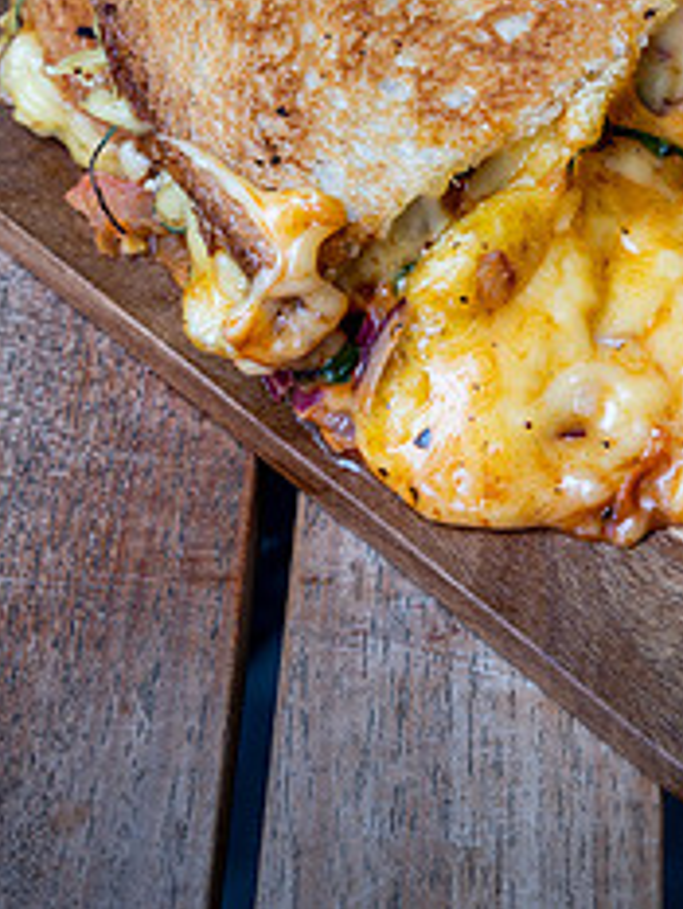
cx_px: 566
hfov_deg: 11.6
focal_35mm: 127
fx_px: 3338
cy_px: 158
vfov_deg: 15.4
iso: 100
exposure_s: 1/2.5
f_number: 9
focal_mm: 53
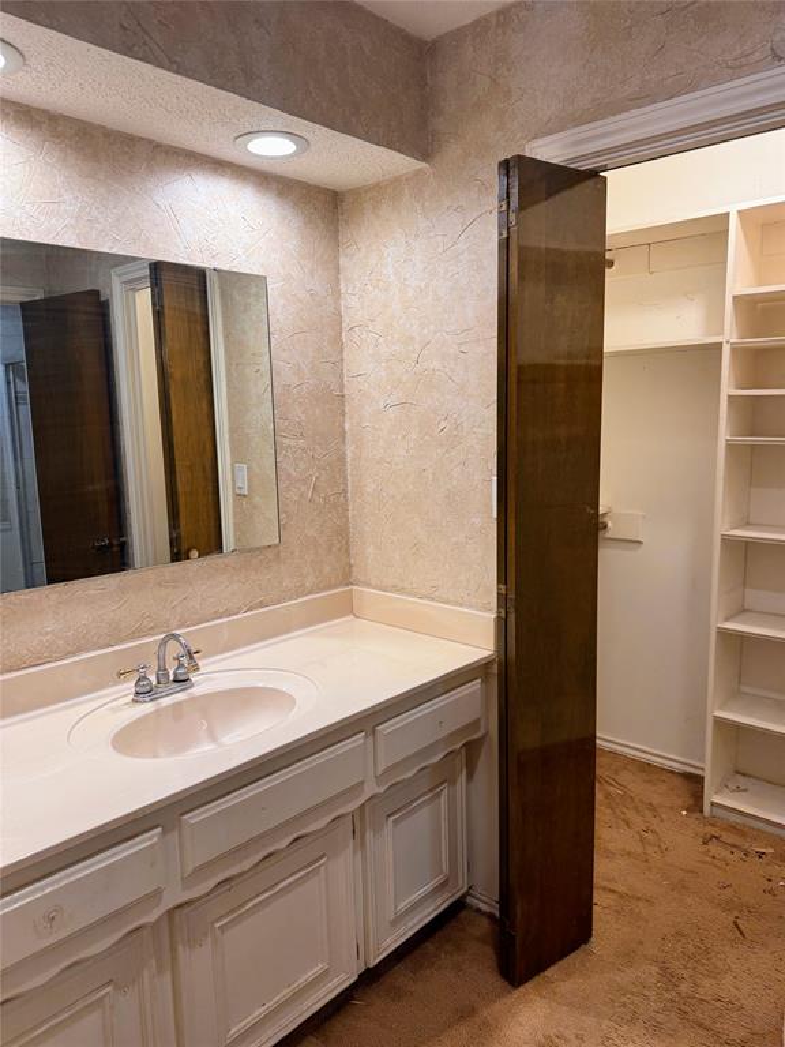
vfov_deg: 71.6
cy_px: 524
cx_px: 392
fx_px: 726
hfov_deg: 56.8
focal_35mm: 24
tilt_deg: -7.8
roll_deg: +1.8
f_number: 1.78
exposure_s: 1/120
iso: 100
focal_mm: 6.76
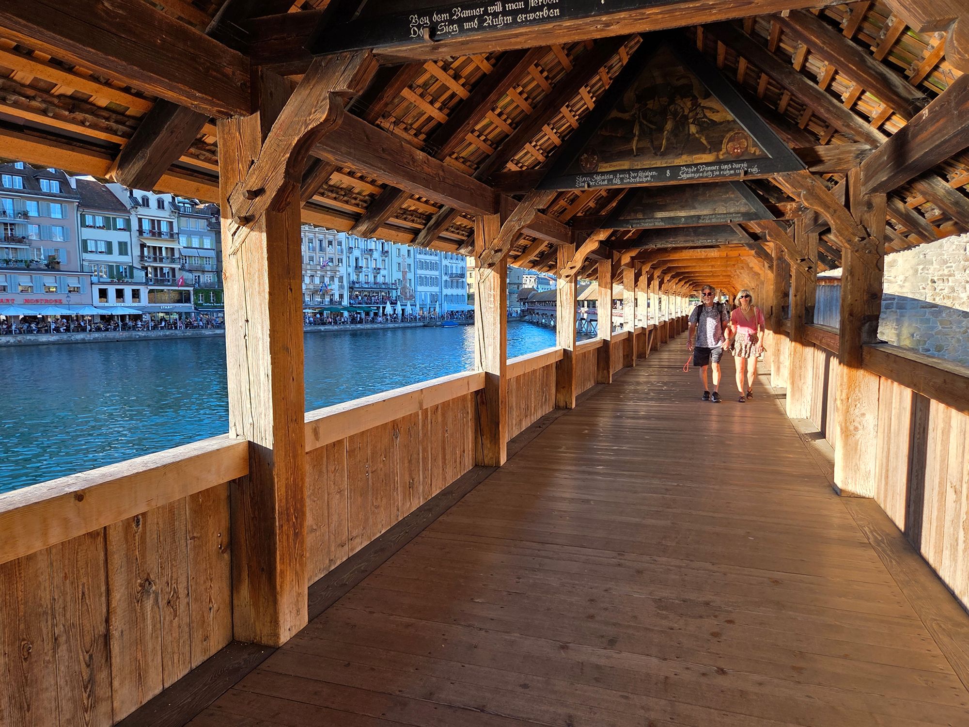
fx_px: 644
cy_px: 364
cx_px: 484
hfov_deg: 73.9
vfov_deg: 58.9
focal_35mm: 23
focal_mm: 5.4
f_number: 1.8
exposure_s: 1/970
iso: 80
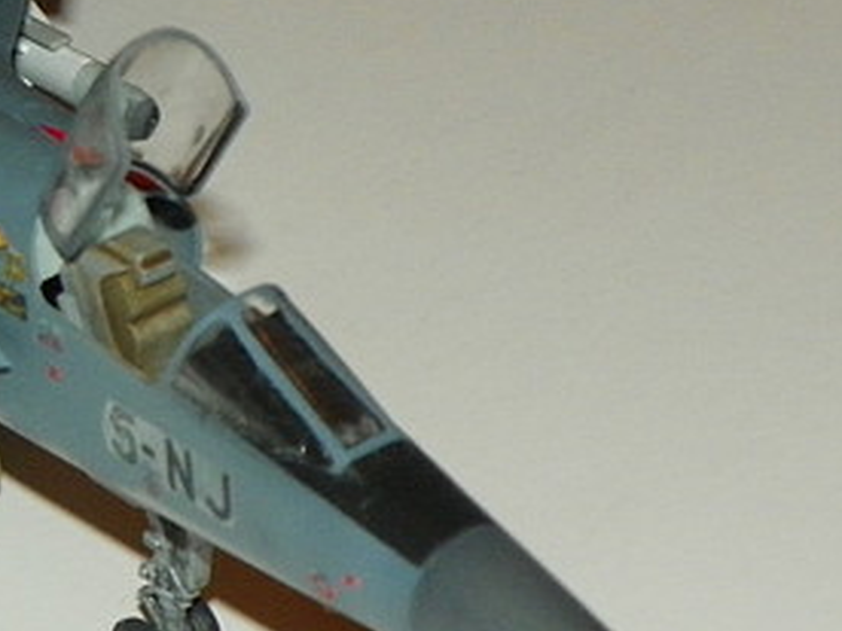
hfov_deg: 8.4
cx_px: -268
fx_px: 5643
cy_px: 256
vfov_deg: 6.4
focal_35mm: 232
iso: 200
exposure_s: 1/160
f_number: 4
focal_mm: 14.2
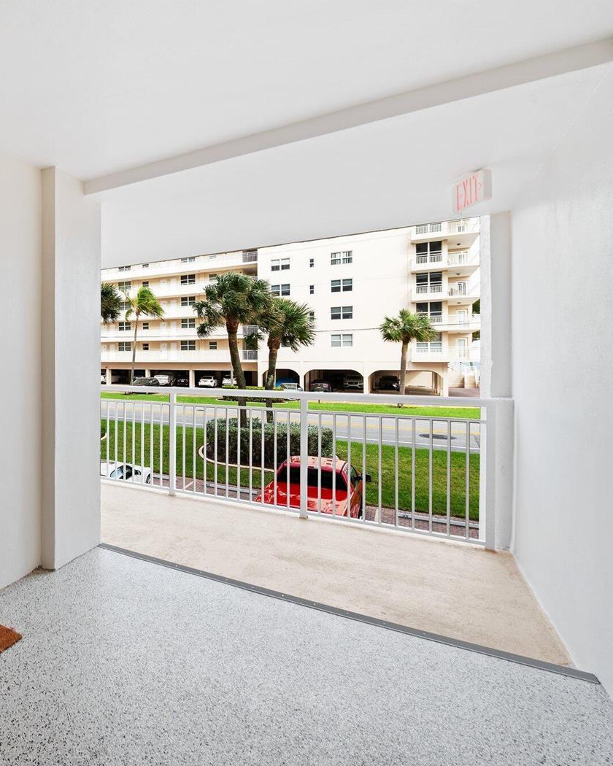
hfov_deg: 57.3
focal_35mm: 20
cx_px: 48
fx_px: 454
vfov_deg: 80.4
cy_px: 387
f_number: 8
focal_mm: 14
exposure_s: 1/40
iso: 200
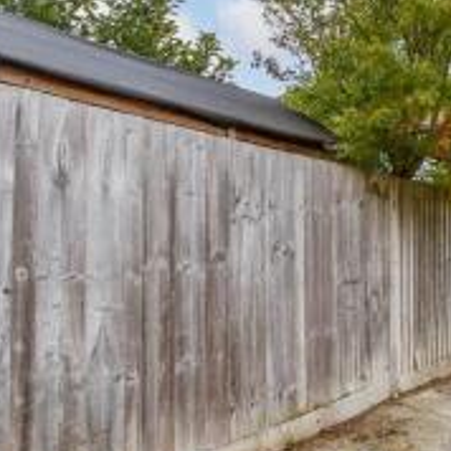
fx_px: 501
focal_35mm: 34
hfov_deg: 37.4
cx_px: 535
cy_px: 237
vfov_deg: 48.4
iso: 160
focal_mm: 10
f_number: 8
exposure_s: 1/80
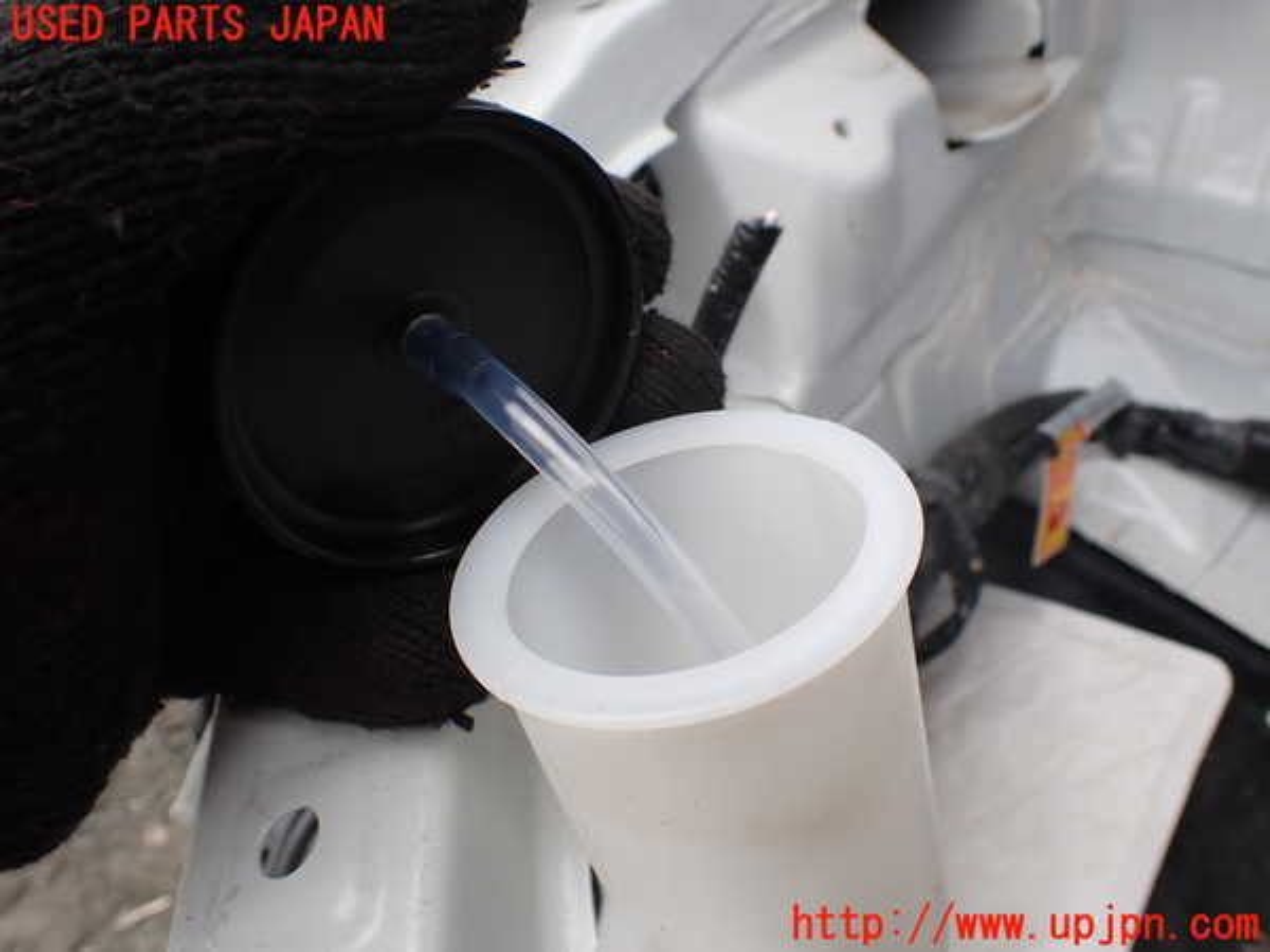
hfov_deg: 60.0
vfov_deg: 46.8
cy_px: 476
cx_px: 635
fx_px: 1101
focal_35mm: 30
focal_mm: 5.4
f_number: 3.2
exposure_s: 1/320
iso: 100
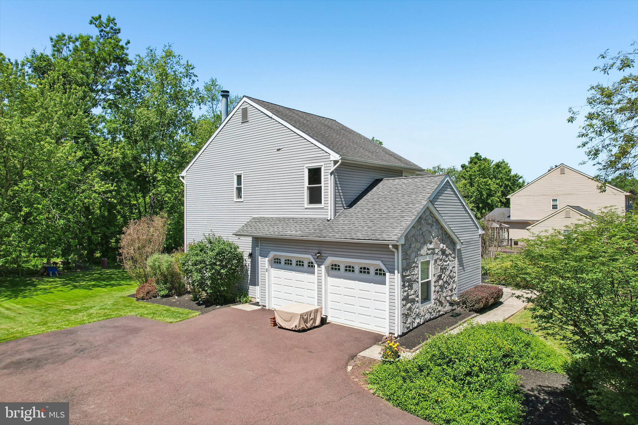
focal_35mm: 22
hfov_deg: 78.6
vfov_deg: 57.2
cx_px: 319
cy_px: 212
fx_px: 390
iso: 100
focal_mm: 8.4
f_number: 2.8
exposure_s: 1/1500
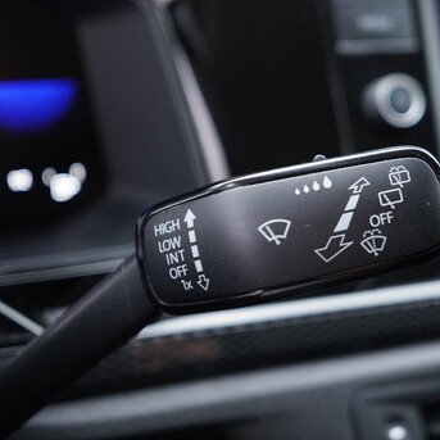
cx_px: 269
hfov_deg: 34.5
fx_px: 705
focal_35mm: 49
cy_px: 214
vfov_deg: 34.7
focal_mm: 24
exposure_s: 1/40
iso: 500
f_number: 2.8
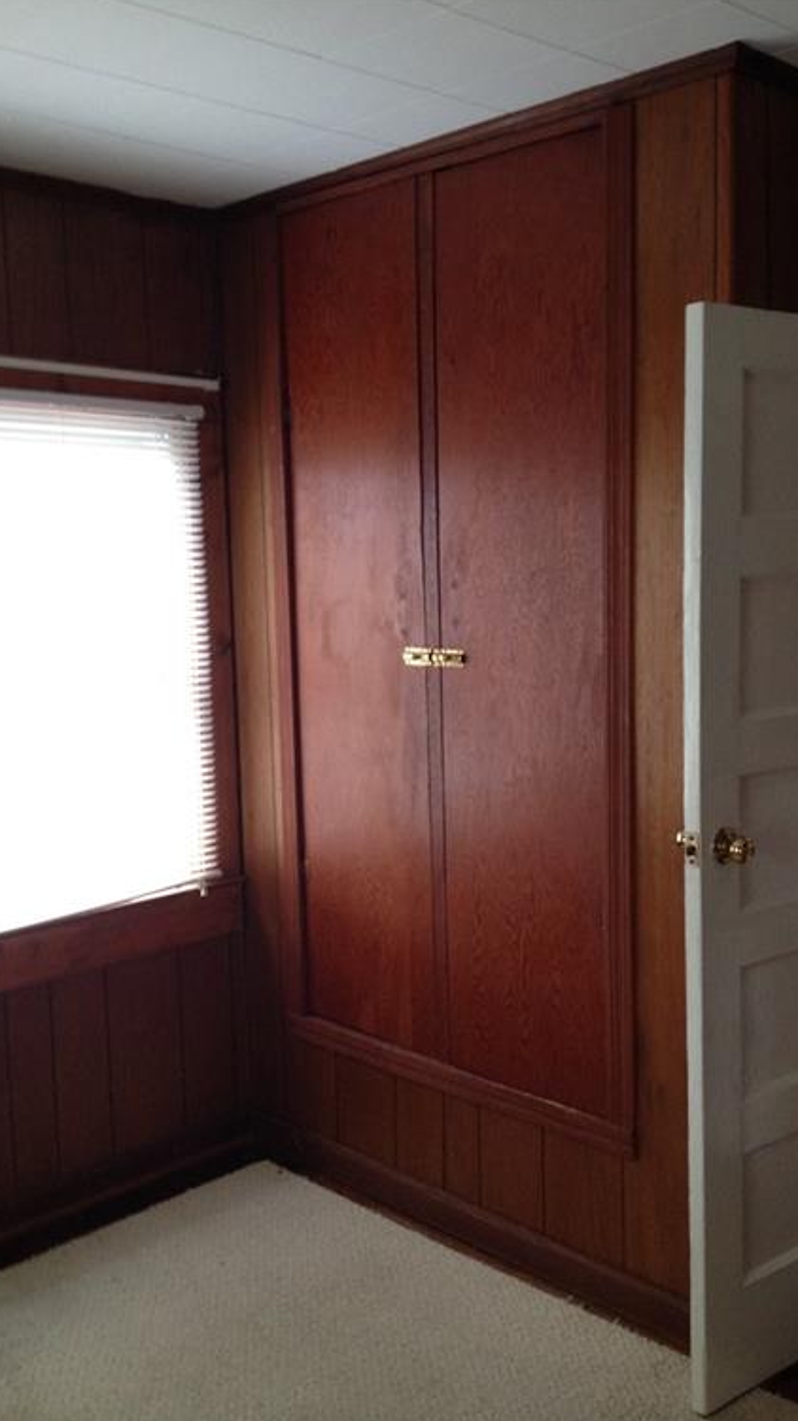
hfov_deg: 30.4
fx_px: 1468
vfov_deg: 51.6
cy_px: 717
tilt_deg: -5.8
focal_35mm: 39
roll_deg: +1.3
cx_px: 412
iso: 125
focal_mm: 4.28
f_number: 2.4
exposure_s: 1/20
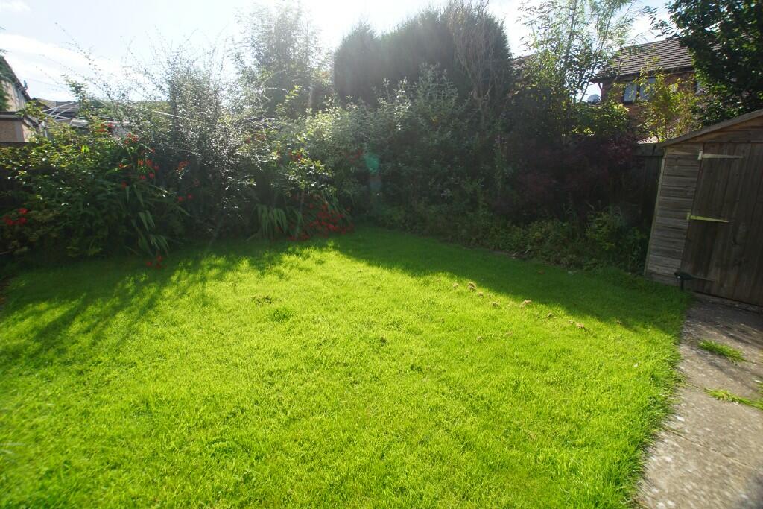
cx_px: 382
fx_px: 318
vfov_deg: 77.3
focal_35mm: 15
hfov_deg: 100.4
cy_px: 254
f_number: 7.1
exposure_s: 1/100
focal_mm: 10
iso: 100
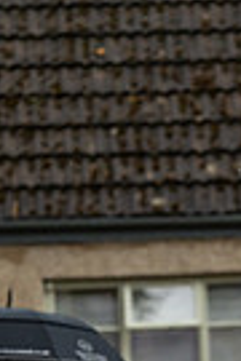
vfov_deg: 3.4
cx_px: 335
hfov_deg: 2.3
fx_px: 6025
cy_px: 599
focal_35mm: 600
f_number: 3.5
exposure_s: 1/1000
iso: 1000
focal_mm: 180
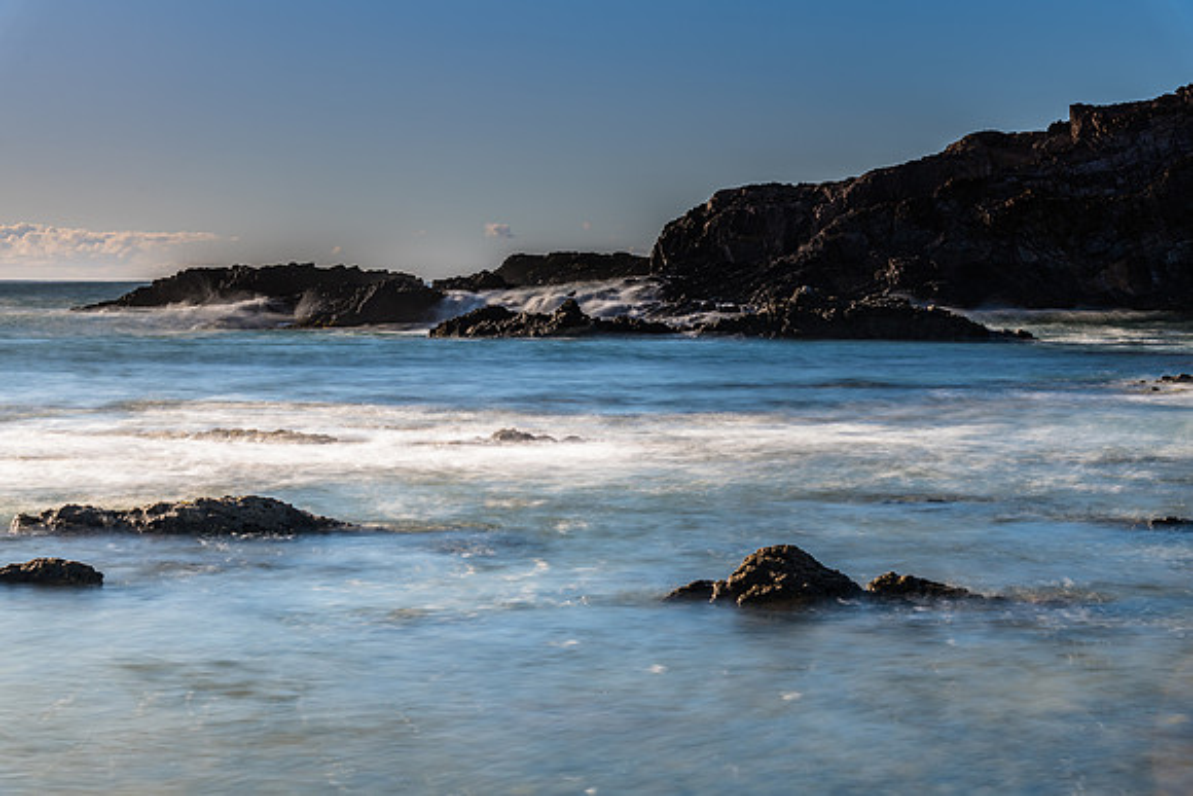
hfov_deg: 31.9
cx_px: 596
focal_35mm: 63
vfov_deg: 21.6
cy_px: 398
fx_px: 2091
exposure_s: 3
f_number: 8
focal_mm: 62
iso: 31
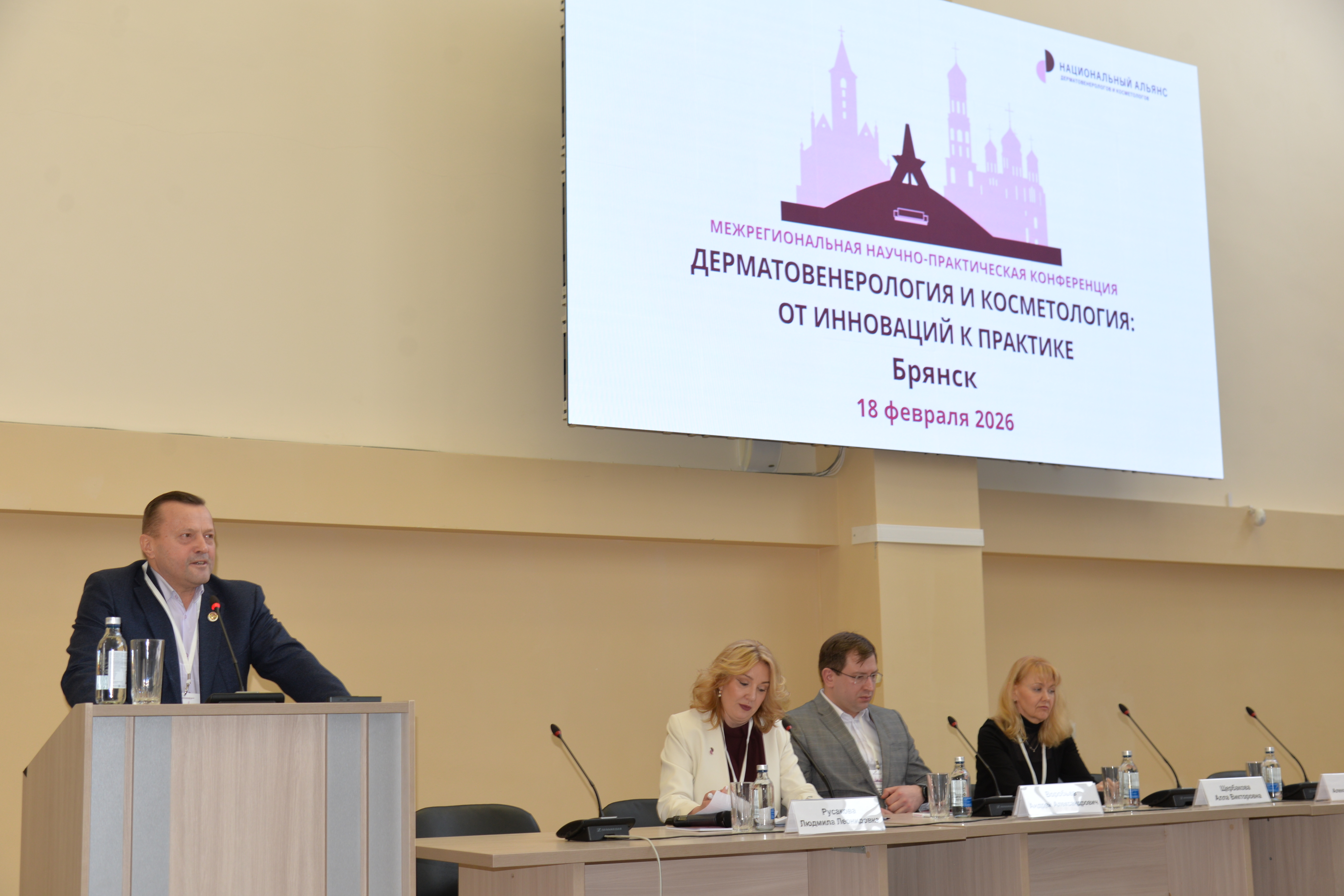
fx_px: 1717
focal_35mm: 46
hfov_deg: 42.7
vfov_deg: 29.2
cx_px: 672
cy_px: 448
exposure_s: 1/80
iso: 400
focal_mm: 46
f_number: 4
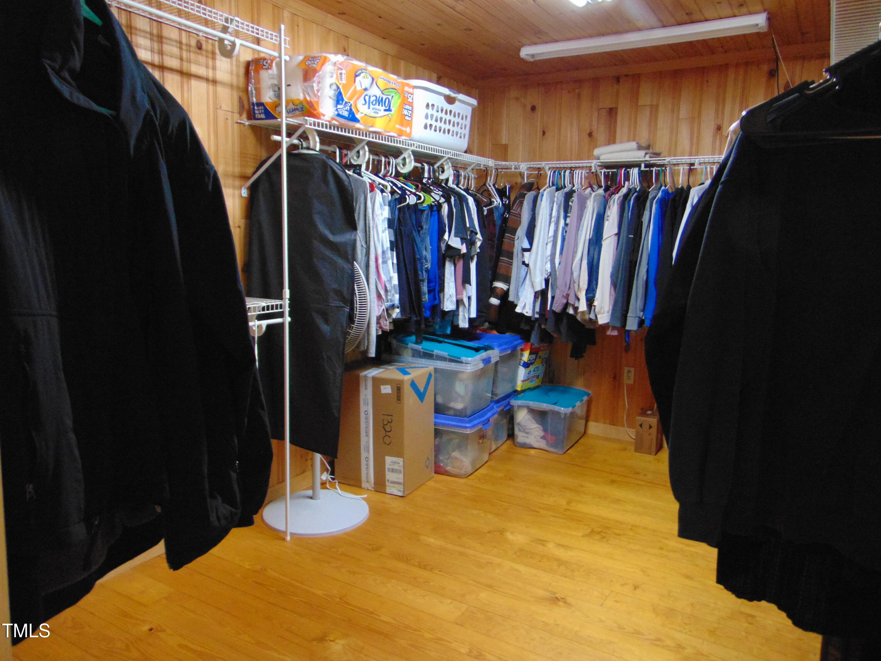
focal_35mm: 25
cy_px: 330
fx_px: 636
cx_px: 440
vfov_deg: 54.9
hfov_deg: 69.4
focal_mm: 4.5
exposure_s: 1/13
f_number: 3
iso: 400
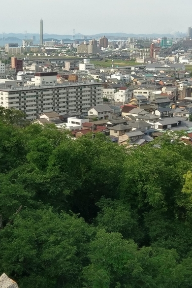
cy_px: 142
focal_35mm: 37
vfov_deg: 51.9
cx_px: 58
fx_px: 296
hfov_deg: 35.4
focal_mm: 4.58
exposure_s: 1/2000
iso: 100
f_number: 1.8
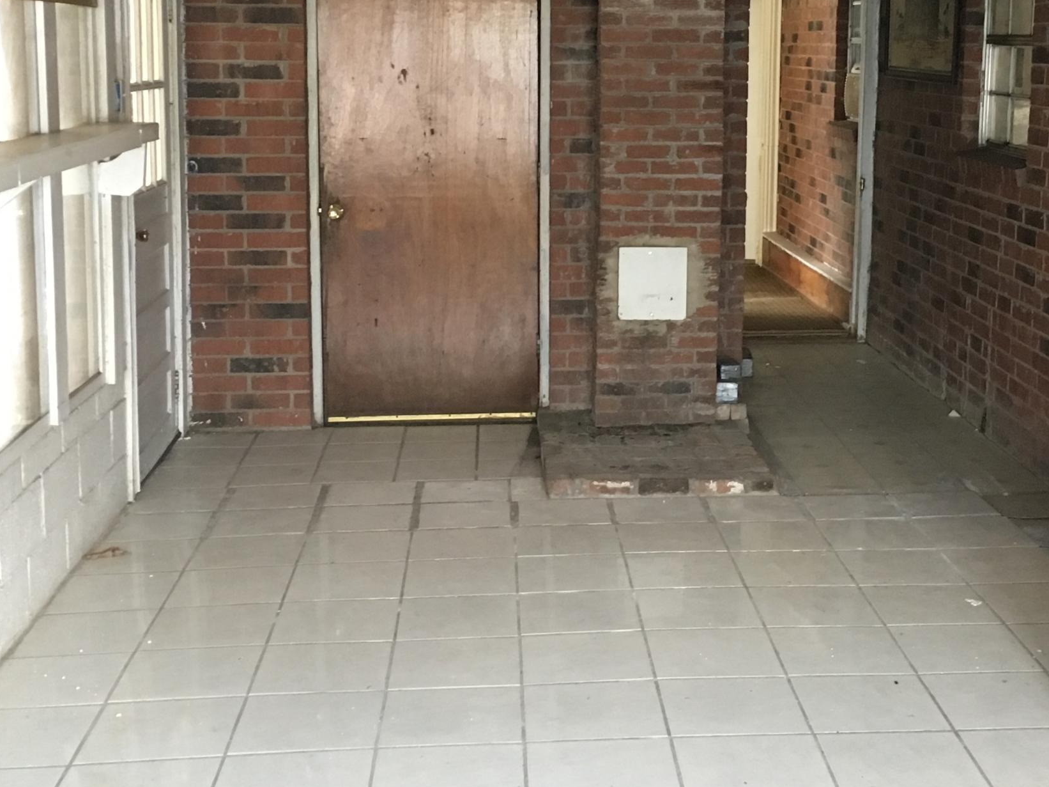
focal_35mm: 53
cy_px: 255
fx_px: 1606
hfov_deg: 36.0
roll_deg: -0.5
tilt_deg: -6.8
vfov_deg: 27.3
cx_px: 648
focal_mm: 4.15
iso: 200
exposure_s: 1/15
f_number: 2.2
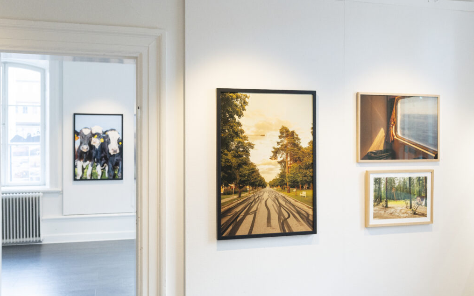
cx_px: 237
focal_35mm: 36
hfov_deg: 54.0
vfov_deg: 35.3
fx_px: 465
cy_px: 140
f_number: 4
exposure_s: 1/250
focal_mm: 35
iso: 2000
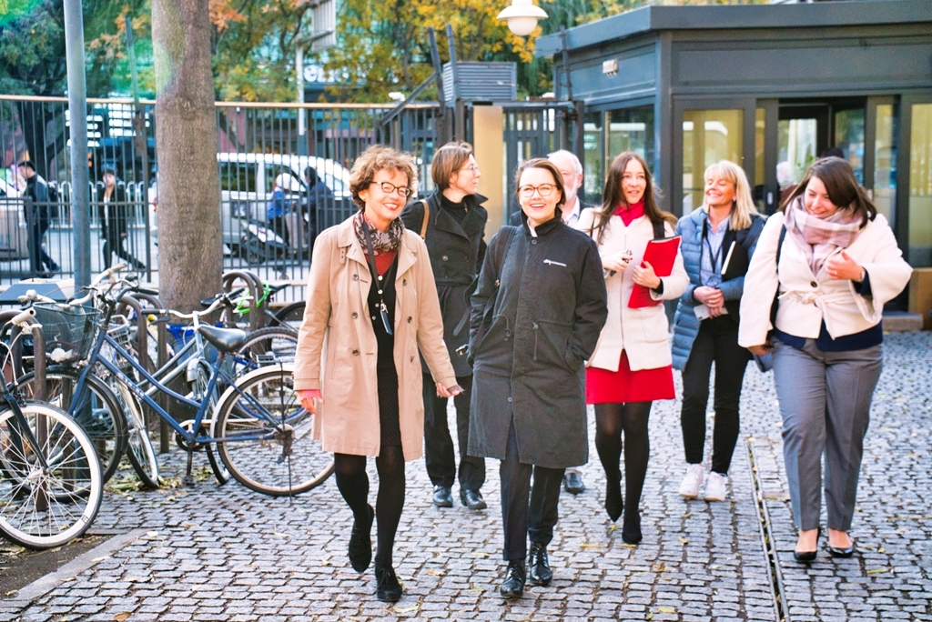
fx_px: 1813
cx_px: 466
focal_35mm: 70
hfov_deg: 28.8
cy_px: 311
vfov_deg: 19.5
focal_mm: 70
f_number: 8
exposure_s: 1/320
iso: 4000
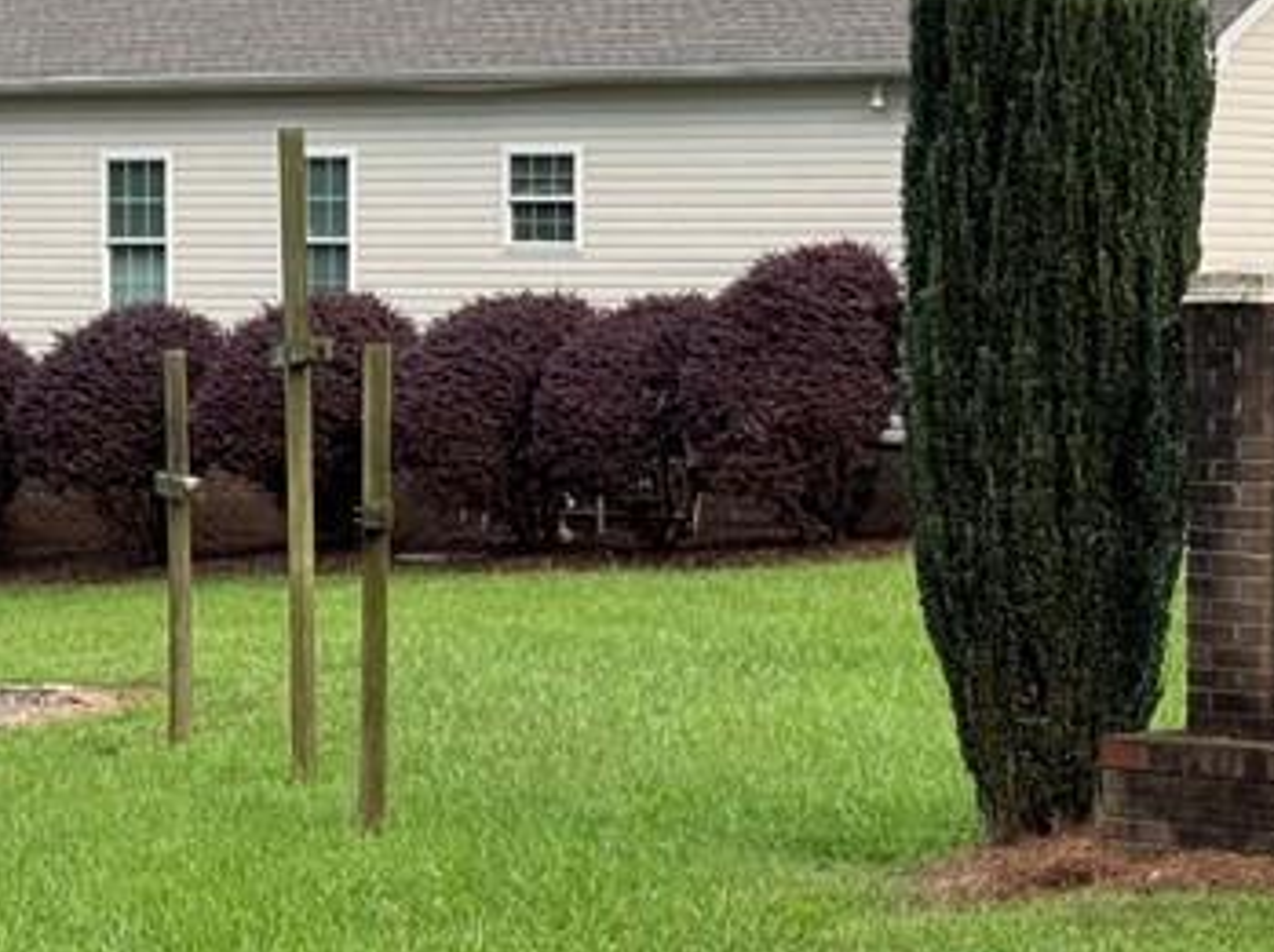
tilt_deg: -1.9
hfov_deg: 13.9
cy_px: 434
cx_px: 1183
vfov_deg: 10.5
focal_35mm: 141
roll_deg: -0.5
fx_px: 5184
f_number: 1.78
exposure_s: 1/203
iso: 64
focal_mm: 6.76
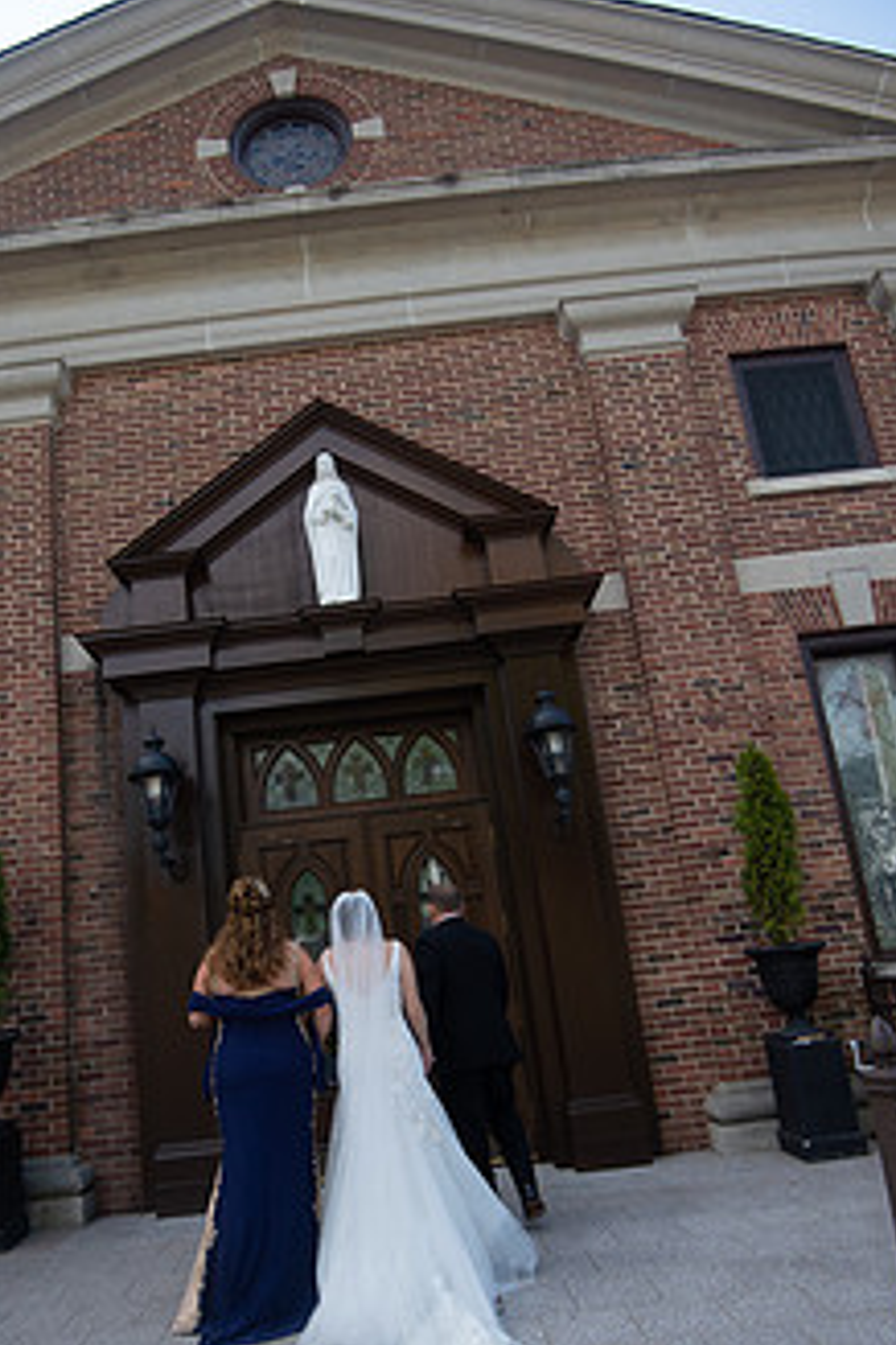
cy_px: 794
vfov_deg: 77.9
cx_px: 380
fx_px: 821
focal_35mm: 22
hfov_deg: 57.0
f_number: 4
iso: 400
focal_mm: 16
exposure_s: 1/1250
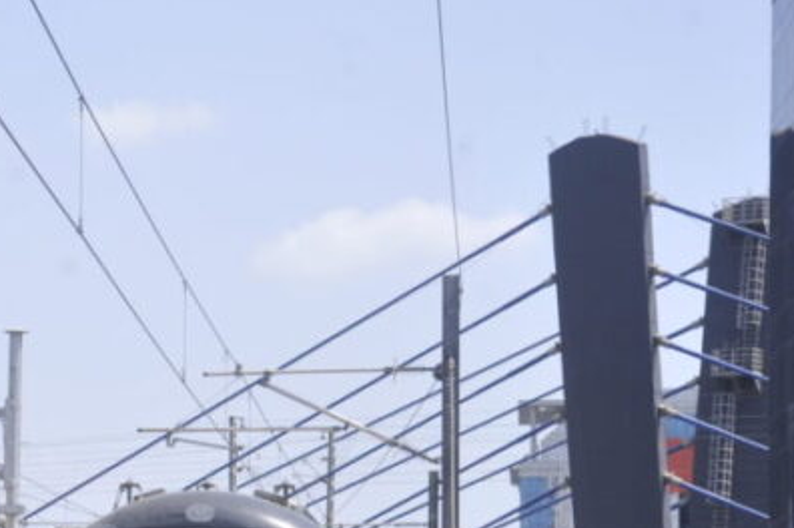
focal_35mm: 124
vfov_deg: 11.0
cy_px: 466
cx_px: -239
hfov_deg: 15.7
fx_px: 2731
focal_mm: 46
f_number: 10
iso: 1000
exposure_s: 1/1600
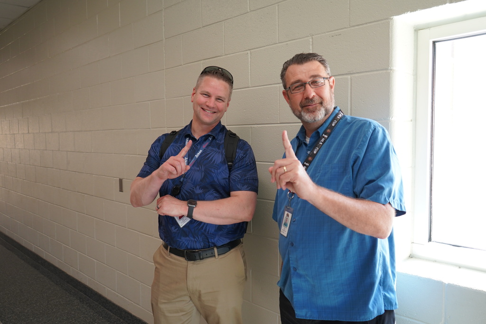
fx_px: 378
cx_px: 243
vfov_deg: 46.4
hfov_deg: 65.5
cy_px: 162
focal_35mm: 28
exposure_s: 1/160
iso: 800
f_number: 4
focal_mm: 28
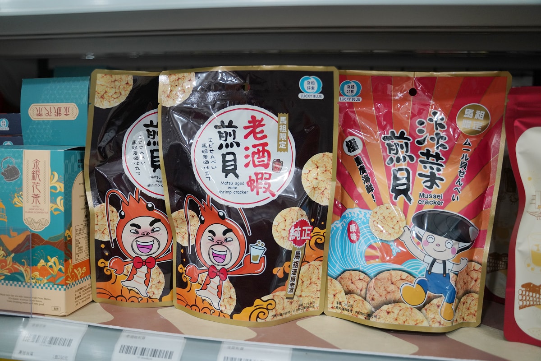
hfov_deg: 63.7
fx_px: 436
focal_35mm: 29
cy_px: 180
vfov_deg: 45.0
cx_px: 270
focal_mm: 29
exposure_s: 1/160
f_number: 2.8
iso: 1600
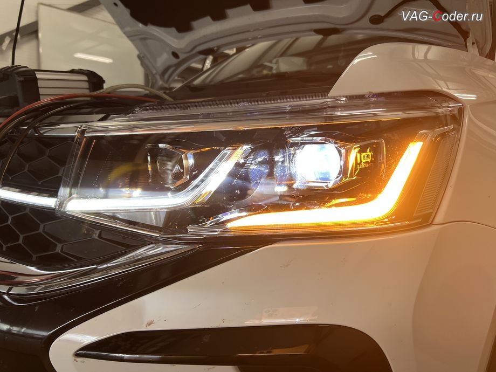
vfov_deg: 53.1
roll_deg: -2.3
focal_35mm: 26
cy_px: 186
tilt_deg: -7.9
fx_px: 373
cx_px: 248
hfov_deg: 67.3
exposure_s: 1/121
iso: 100
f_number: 1.5
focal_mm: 5.7
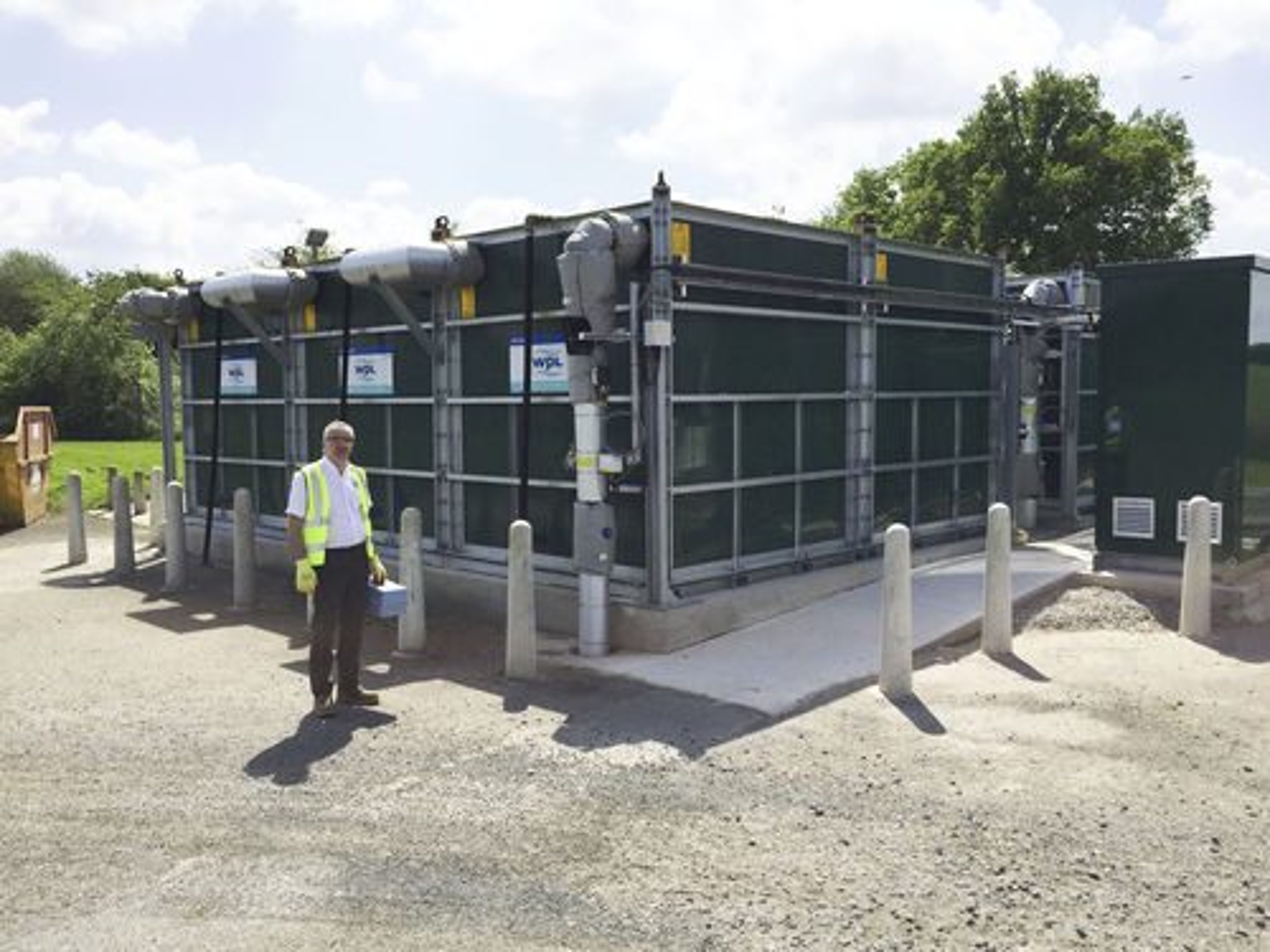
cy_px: 476
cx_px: 635
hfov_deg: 61.7
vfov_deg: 48.2
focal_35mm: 29
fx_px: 1064
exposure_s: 1/3597
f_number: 2.2
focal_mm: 4.15
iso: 32
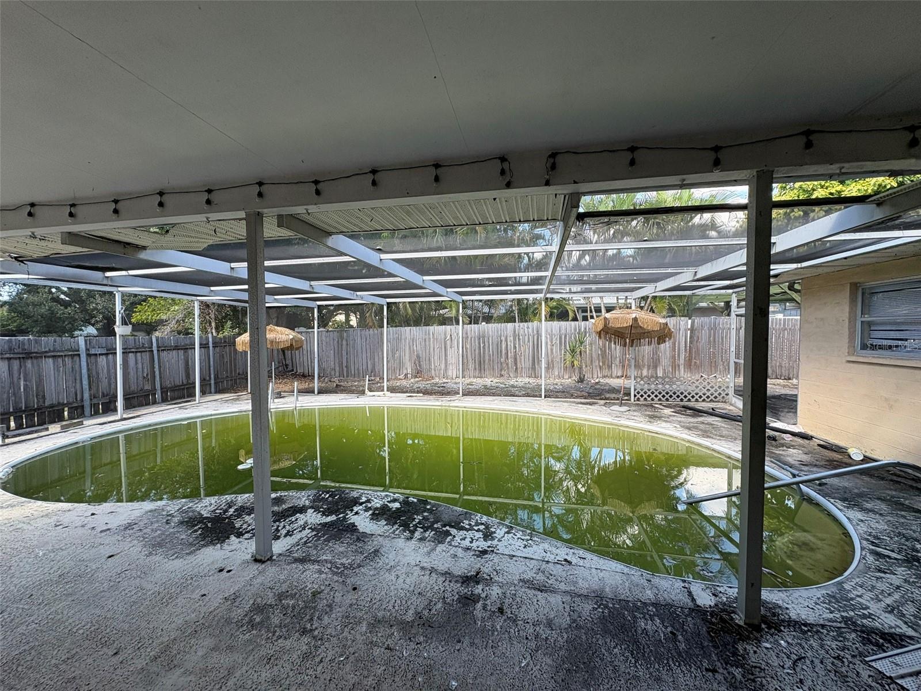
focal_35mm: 14
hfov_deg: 102.1
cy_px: 346
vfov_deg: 85.7
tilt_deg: +1.2
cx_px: 460
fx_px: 372
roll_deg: +1.0
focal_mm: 2.22
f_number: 2.2
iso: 40
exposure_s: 1/176
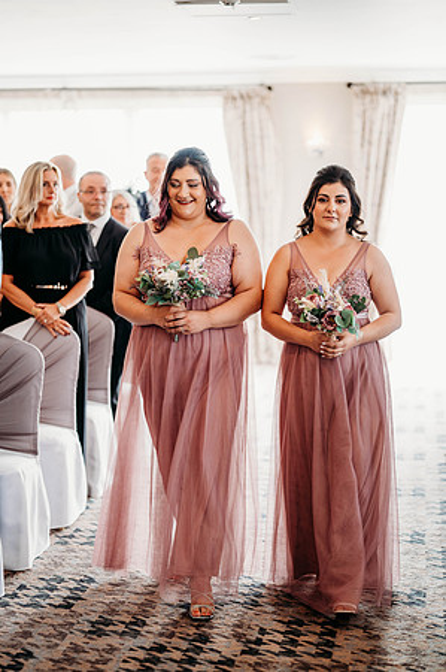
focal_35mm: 85
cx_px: 223
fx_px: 1583
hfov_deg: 16.0
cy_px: 336
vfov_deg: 23.9
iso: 360
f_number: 2
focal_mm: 85
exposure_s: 1/200
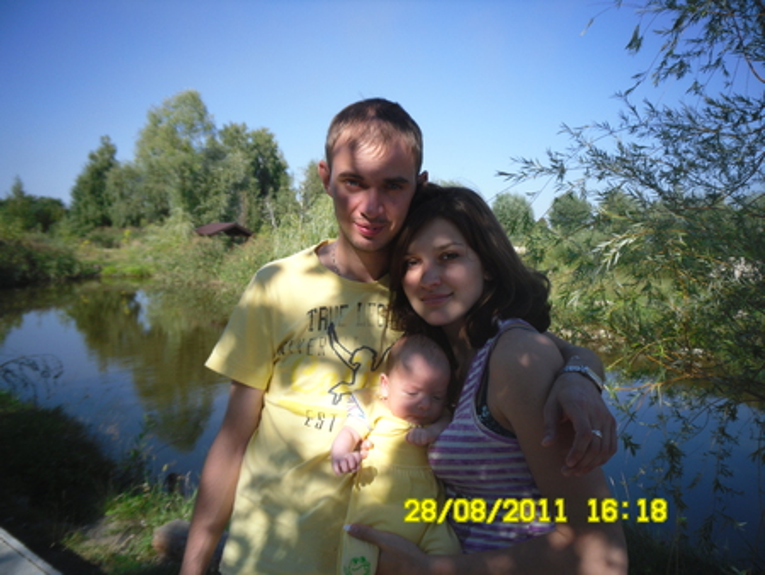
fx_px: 619
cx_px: 382
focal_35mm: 28
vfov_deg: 49.8
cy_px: 288
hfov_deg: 63.4
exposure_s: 1/490
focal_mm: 5.1
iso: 80
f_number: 3.4
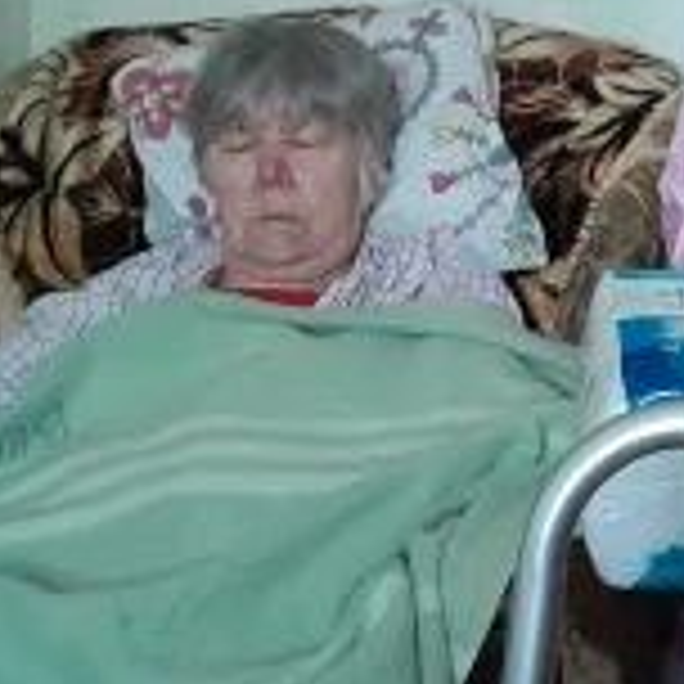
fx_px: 1788
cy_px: 160
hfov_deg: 20.7
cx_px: 742
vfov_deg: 21.4
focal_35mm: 80
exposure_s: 1/30
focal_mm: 4
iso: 500
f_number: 1.8
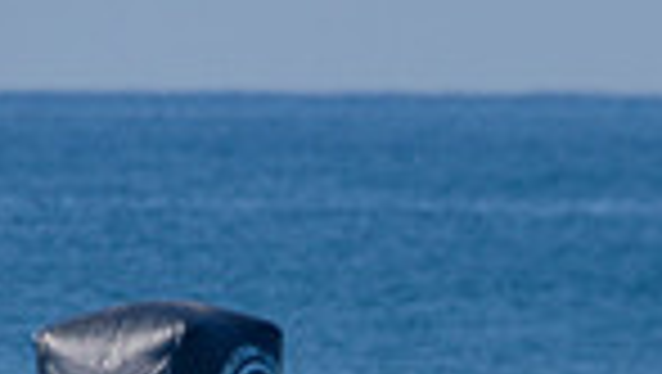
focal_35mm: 2071
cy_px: 782
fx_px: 36387
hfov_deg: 1.0
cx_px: 1144
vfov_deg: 0.6
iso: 160
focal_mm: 500
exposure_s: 1/2000
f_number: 5.6
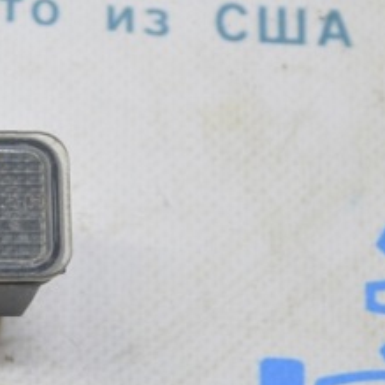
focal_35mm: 204
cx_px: -123
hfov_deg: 8.4
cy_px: 119
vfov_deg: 8.6
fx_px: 2570
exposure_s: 1/20
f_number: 5.6
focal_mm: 55
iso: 400
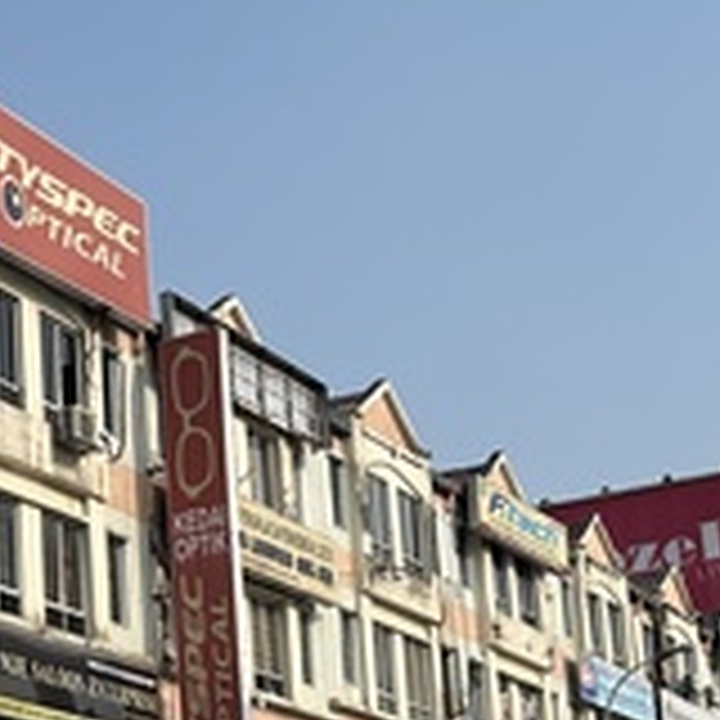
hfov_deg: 19.7
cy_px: 612
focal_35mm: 85
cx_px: -40
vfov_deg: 20.1
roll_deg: +2.3
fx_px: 2000
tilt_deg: +12.3
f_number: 1.78
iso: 80
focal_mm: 6.86
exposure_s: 1/6623
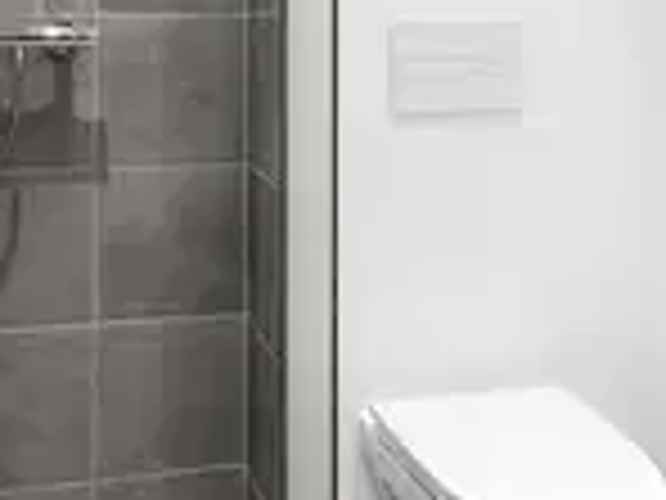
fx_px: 943
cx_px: 279
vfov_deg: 28.3
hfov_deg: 38.8
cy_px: 27
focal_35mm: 49
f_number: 11
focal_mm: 18
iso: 640
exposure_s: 1/6
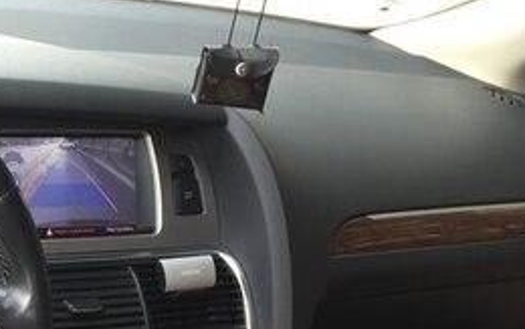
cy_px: 415
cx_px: -24
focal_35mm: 78
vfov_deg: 16.0
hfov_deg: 24.9
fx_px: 1117
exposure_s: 1/50
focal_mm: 4.15
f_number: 2.2
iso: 32
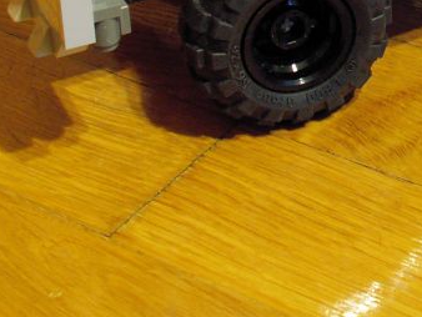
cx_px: 456
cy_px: -142
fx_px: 1293
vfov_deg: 13.3
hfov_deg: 17.9
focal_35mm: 106
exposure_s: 1
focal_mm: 5.86
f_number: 3.2
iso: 100
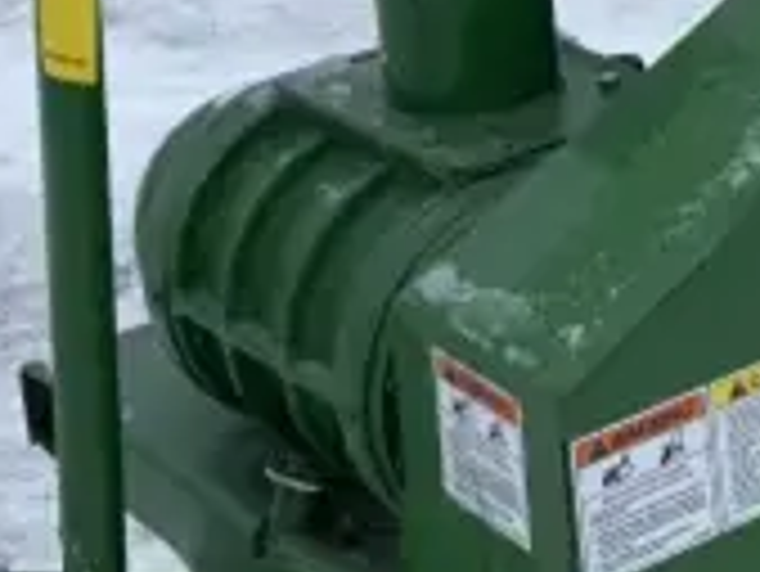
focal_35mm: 142
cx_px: 926
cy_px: -144
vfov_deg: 10.3
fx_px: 3120
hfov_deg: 13.5
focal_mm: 5.1
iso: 32
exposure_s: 1/6579
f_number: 1.6
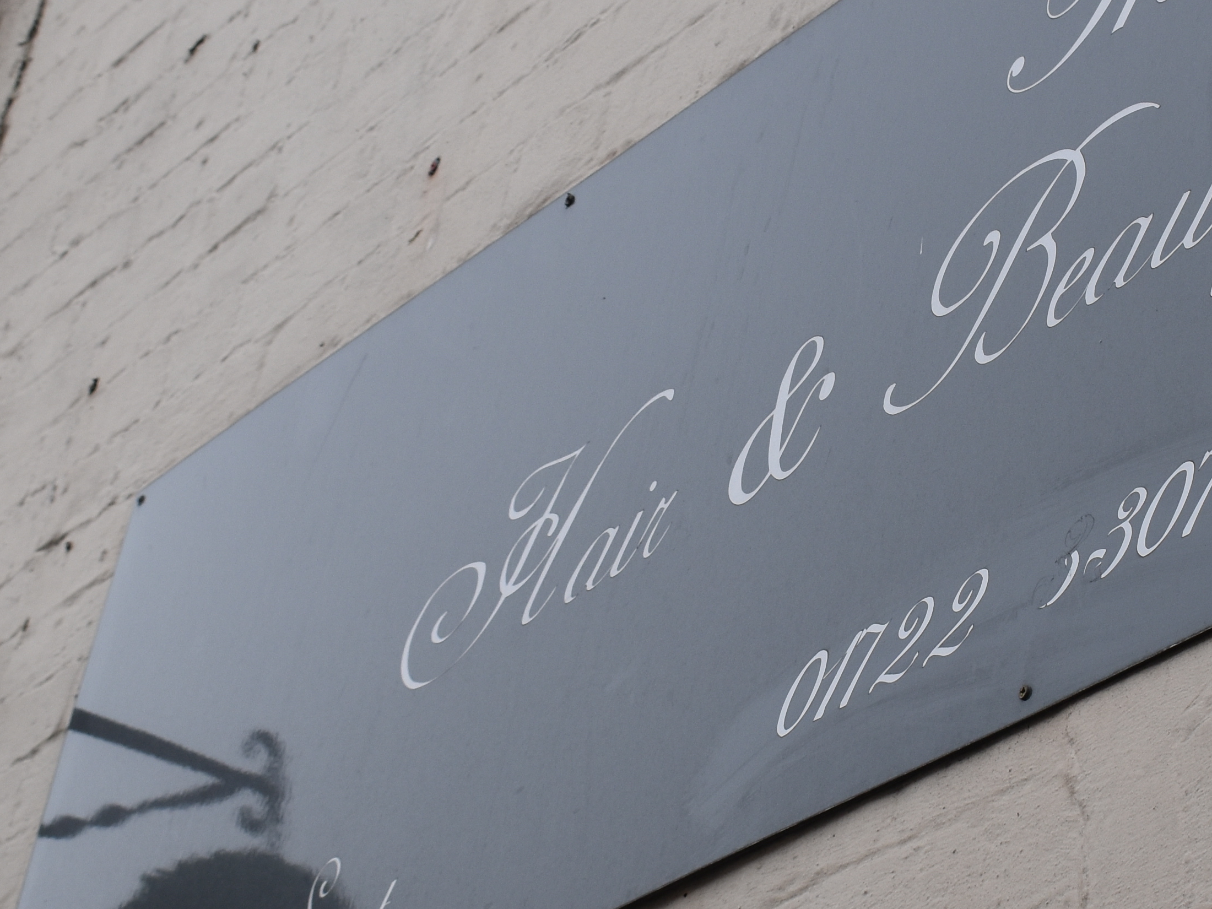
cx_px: 953
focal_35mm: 118
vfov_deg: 12.5
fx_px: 4131
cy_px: 364
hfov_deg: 16.6
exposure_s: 1/250
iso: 200
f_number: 8
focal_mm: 30
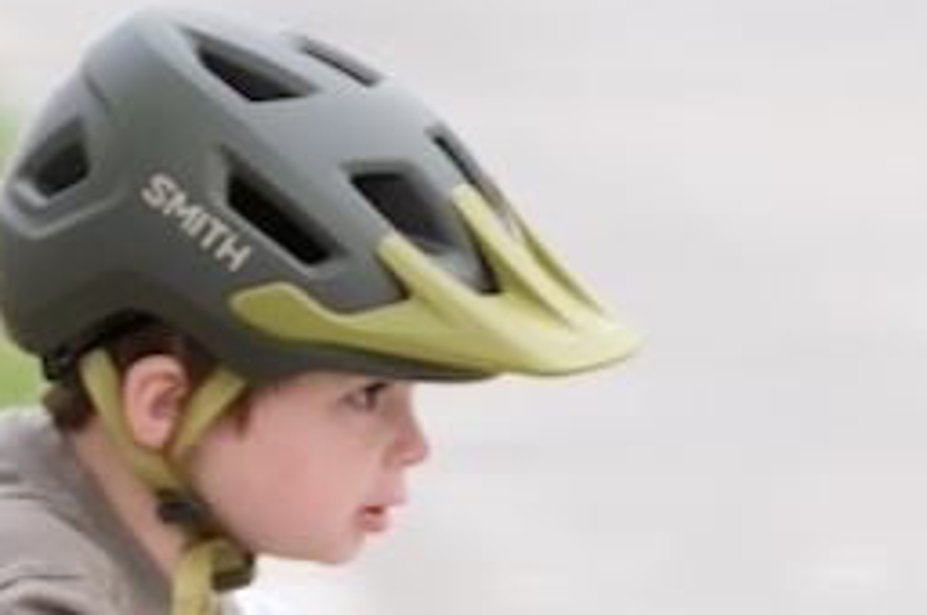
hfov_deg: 2.6
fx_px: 20034
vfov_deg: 1.8
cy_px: 1313
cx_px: 105
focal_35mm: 779
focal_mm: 110.6
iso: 200
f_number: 2.8
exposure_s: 1/160
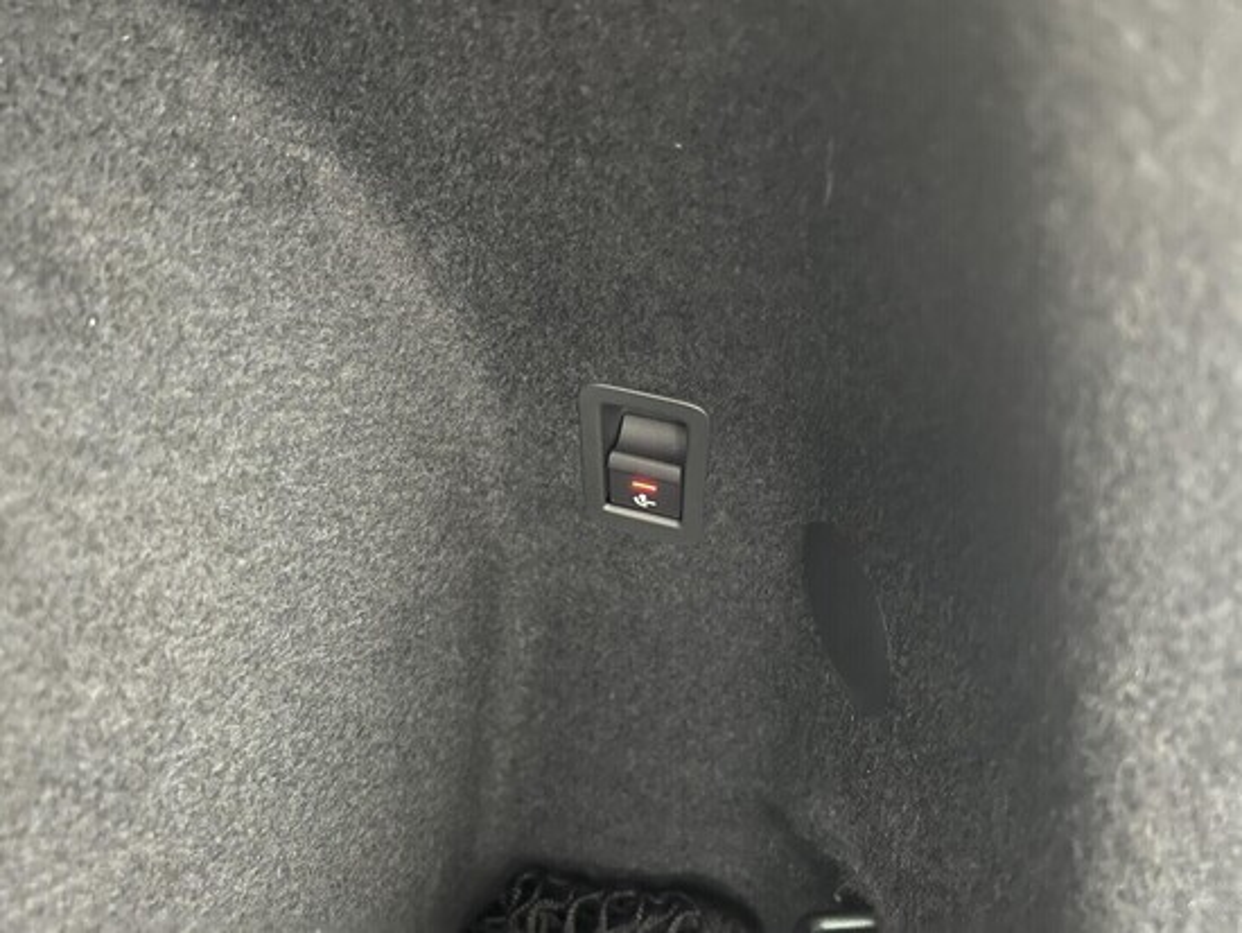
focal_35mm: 26
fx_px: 933
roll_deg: -10.6
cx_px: 621
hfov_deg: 67.3
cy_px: 466
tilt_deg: -23.3
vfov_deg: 53.1
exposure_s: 1/13
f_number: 1.5
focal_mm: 5.7
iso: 640
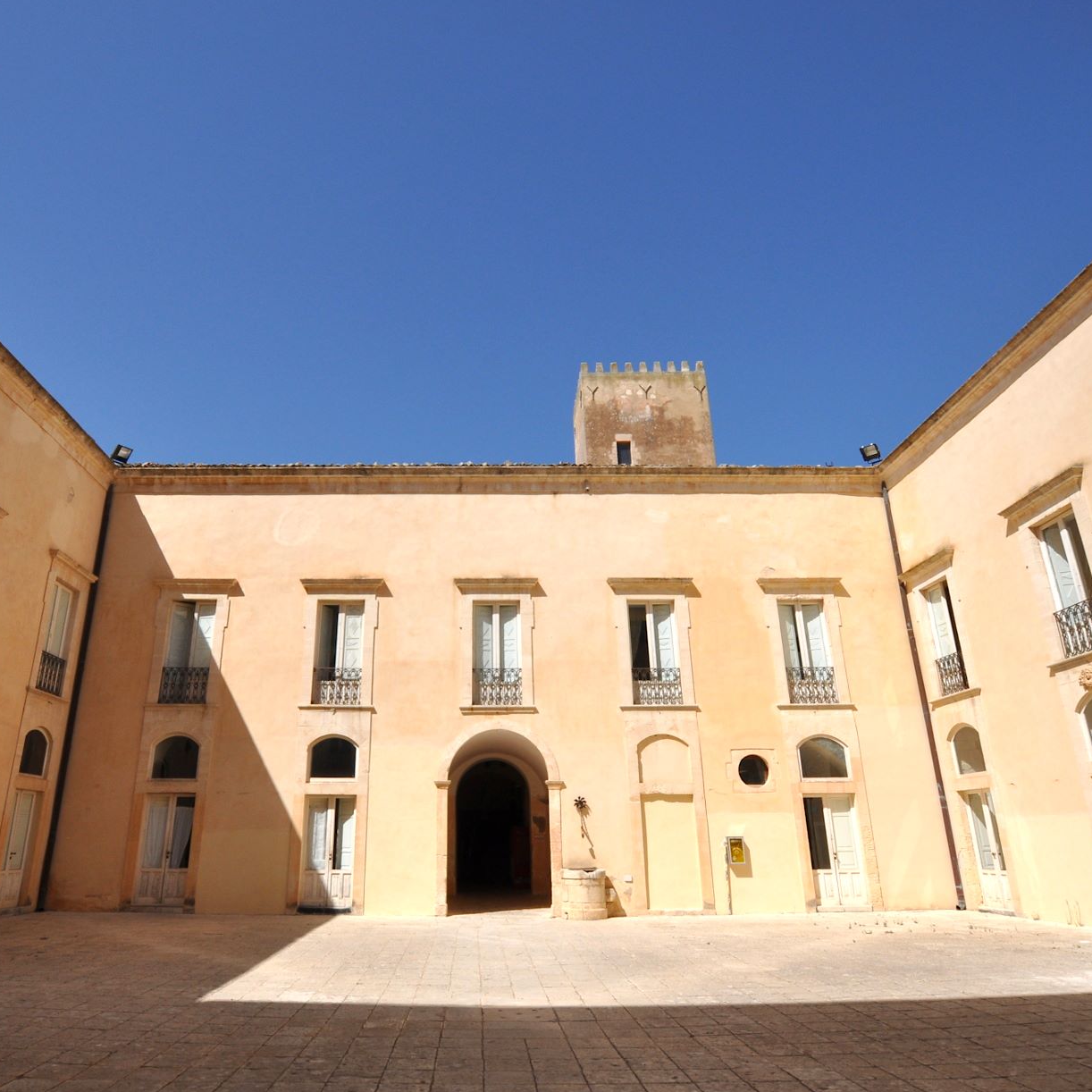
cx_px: 474
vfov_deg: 74.8
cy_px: 563
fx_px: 714
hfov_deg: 74.5
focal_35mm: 20
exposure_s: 1/500
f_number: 11
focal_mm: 10
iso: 250
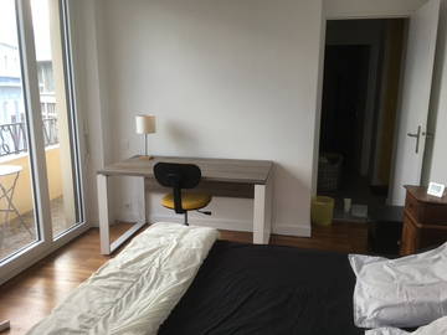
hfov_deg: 61.7
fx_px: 374
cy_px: 168
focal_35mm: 29
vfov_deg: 48.2
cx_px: 224
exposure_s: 1/50
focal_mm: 4.15
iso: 32
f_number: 2.2
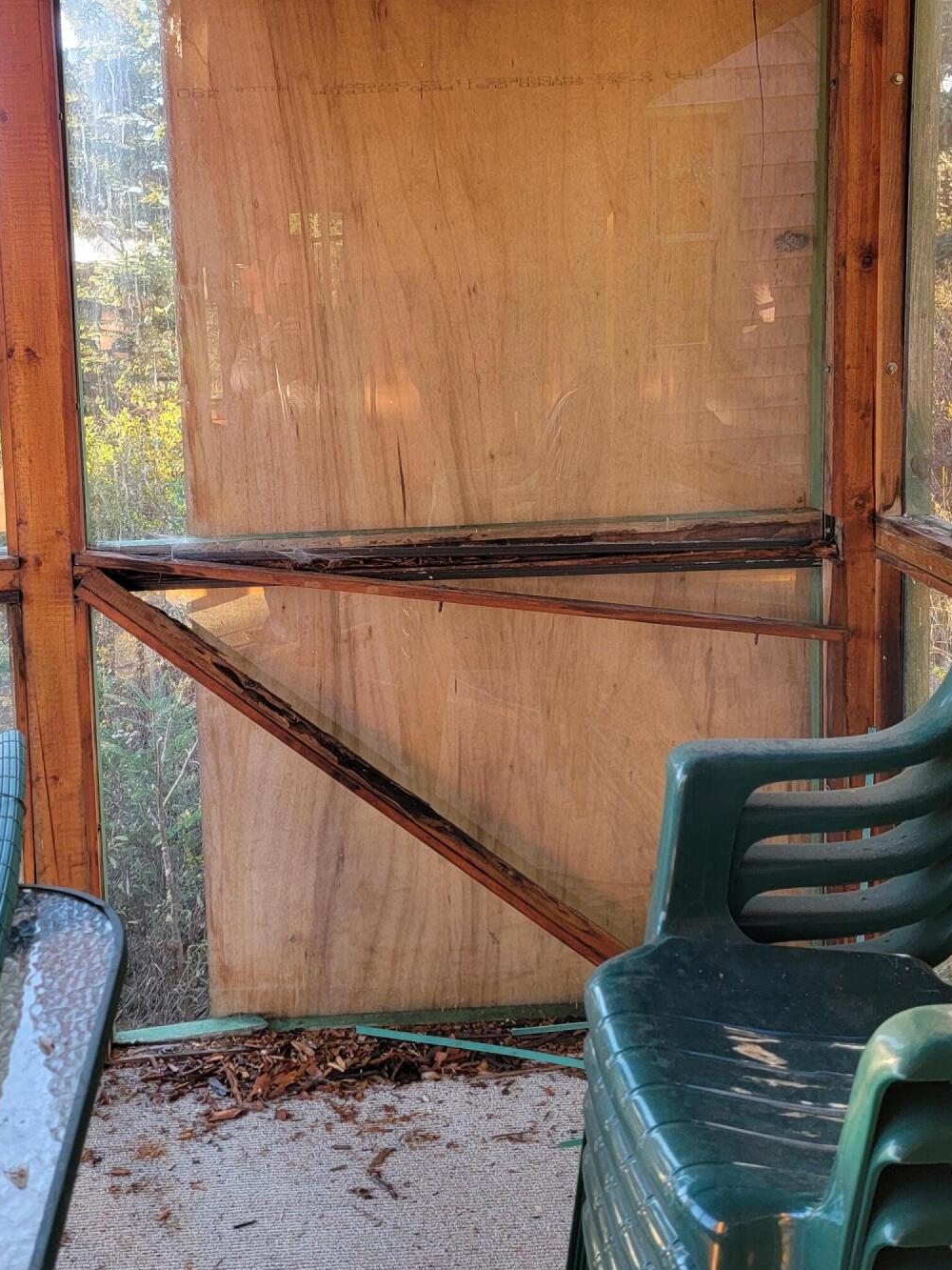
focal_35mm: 36
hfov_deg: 39.4
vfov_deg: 50.5
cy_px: 435
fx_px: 1320
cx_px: 362
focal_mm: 6.7
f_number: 1.8
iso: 125
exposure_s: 1/120
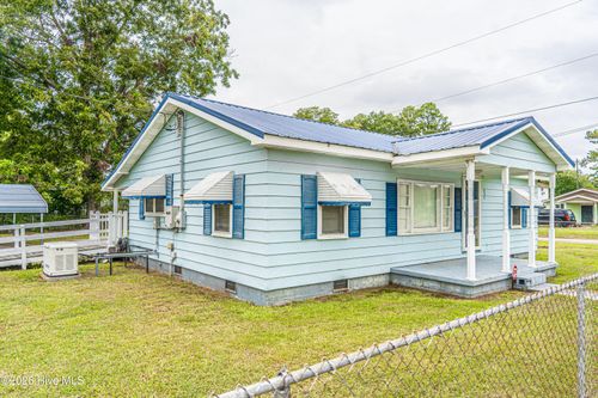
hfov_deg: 71.8
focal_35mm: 25
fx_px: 413
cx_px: 299
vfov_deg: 51.5
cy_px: 199
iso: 100
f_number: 5
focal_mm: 24
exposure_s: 1/200
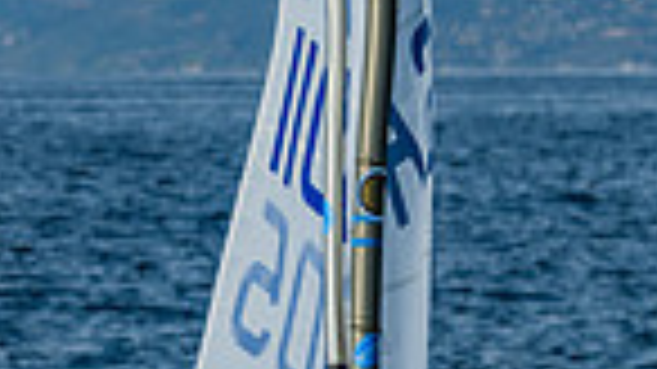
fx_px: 9804
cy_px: 808
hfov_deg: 3.8
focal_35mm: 563
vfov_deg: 2.1
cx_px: -68
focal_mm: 135
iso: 100
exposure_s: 1/640
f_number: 8
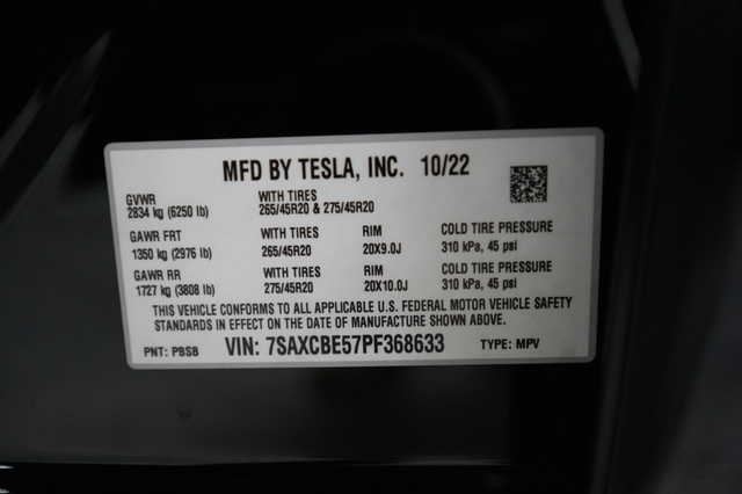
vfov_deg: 46.4
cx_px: 371
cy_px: 247
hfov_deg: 65.5
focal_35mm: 28
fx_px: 577
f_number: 2.8
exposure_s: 1/160
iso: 8000
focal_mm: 28
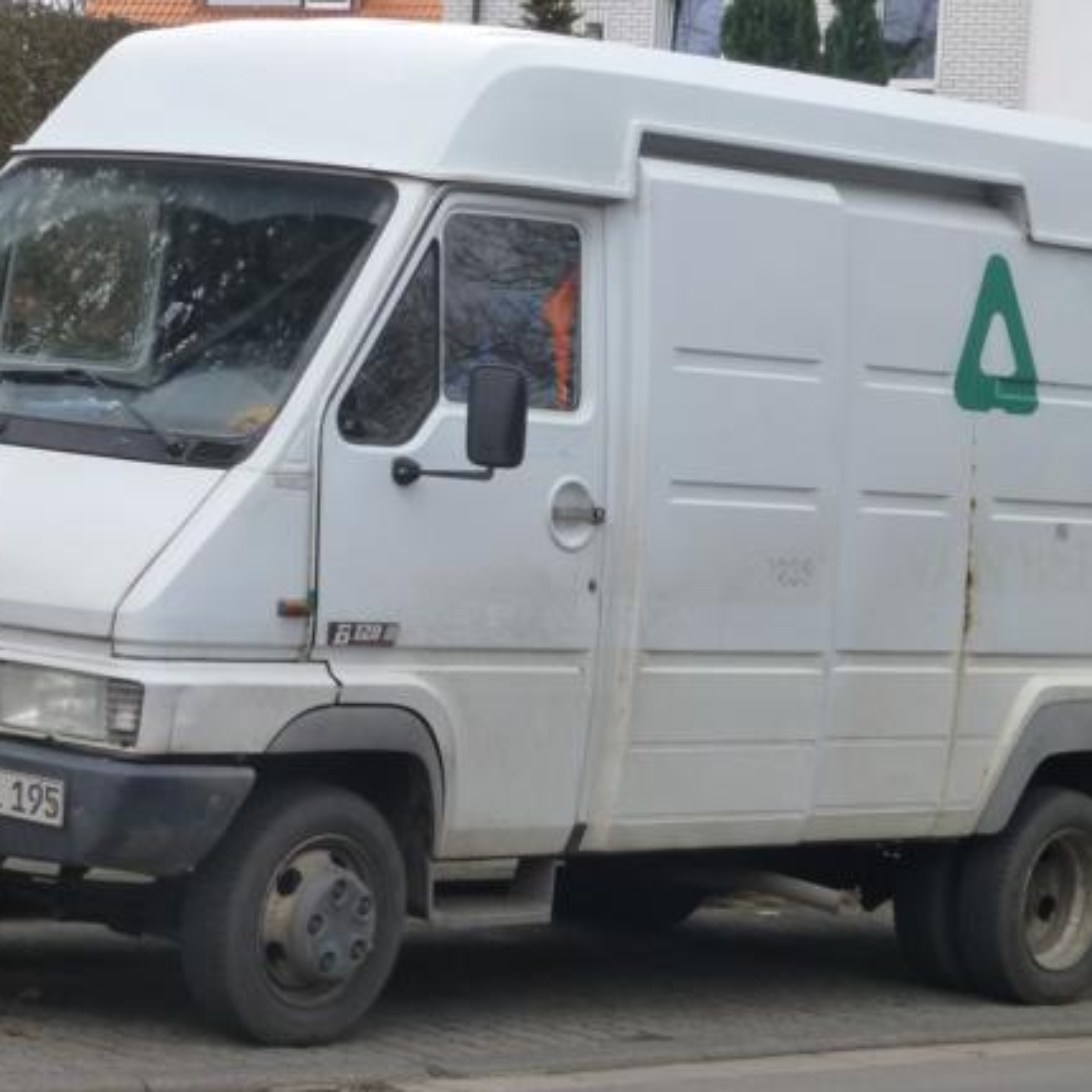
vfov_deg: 15.1
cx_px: 490
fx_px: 4104
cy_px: 434
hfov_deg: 15.2
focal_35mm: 115
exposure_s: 1/100
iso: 160
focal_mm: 12.5
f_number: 5
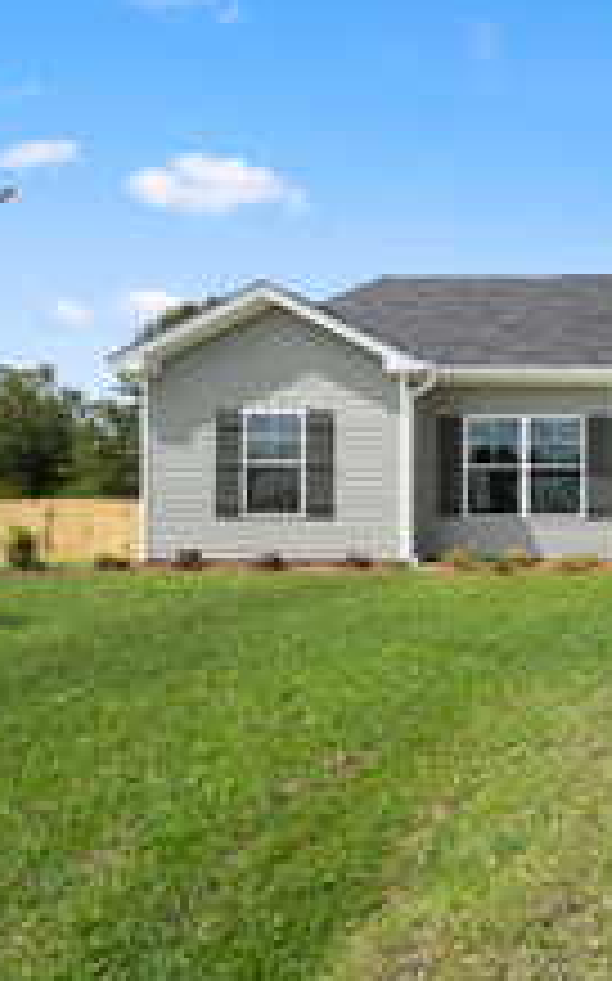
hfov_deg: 32.4
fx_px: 802
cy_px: 515
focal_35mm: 30
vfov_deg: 62.9
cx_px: 778
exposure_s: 1/400
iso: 250
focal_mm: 16
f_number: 10
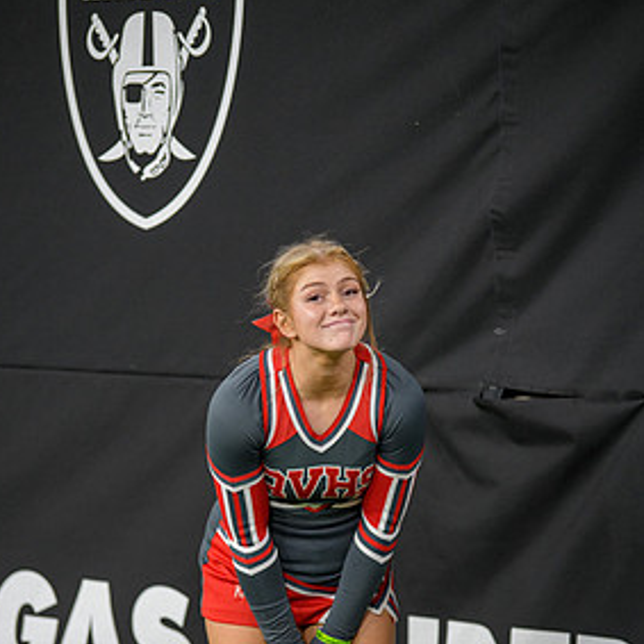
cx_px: 307
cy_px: 428
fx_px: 4125
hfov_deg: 8.9
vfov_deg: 8.9
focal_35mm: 196
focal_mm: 145
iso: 1000
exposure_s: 1/400
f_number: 2.8
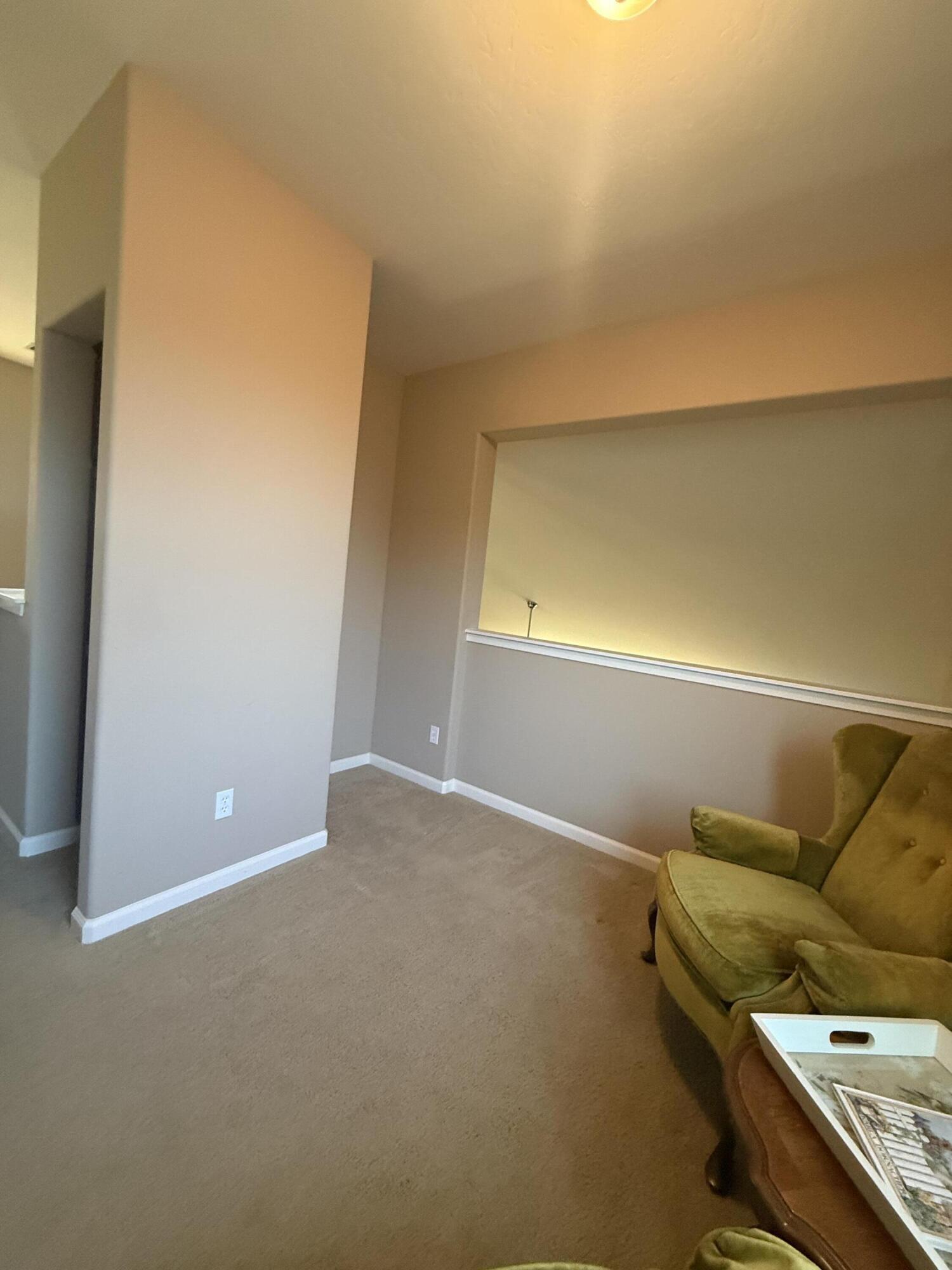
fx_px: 513
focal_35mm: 14
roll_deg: -6.8
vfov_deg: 102.1
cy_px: 635
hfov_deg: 85.7
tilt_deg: -4.1
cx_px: 476
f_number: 2.2
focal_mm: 2.22
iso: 500
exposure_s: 1/60
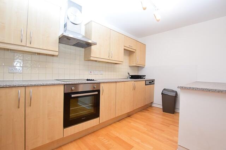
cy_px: 75
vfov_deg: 77.3
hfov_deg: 100.4
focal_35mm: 15
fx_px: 94
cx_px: 113
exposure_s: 1/60
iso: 1600
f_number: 6.3
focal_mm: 10
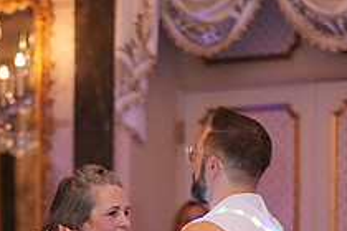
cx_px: 125
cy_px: 398
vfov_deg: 7.0
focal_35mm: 193
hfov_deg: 10.7
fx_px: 1860
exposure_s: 1/250
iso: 5000
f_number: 2
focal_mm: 70
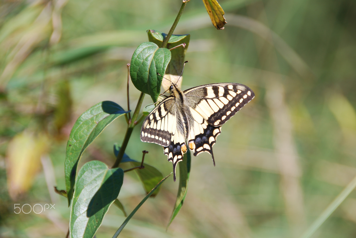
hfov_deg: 6.9
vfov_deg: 4.6
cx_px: 178
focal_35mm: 300
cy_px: 119
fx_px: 2970
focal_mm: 200
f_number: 8
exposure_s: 1/200
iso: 100
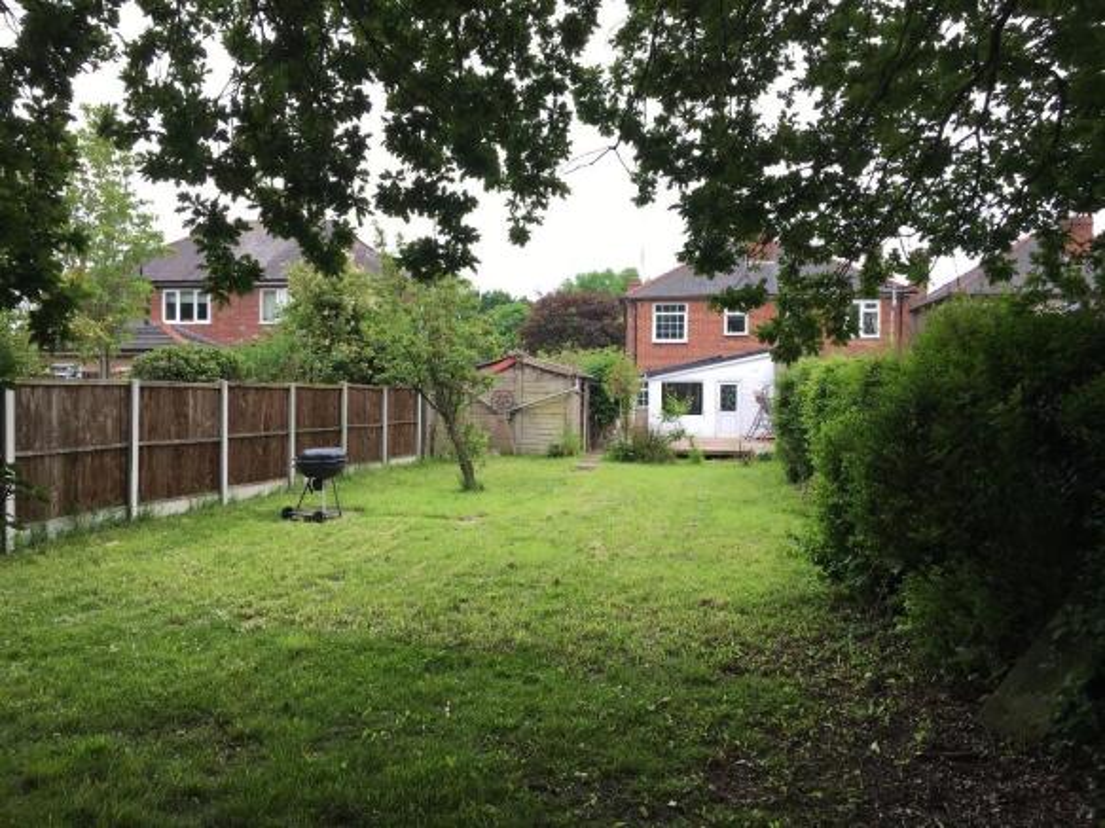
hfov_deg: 61.7
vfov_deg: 48.2
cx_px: 552
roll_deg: -0.6
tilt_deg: +0.0
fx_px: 926
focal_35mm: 29
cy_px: 414
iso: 25
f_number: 2.2
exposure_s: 1/180
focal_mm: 4.15
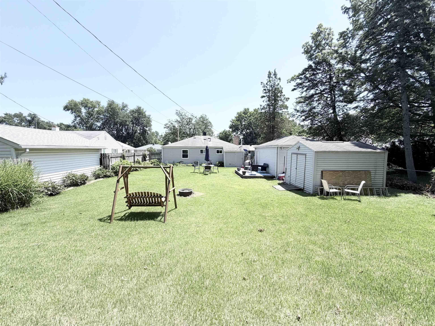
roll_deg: +0.4
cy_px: 163
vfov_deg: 85.7
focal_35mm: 14
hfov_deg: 102.1
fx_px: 176
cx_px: 218
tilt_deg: -5.0
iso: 32
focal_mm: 2.22
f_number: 2.2
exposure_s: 1/770
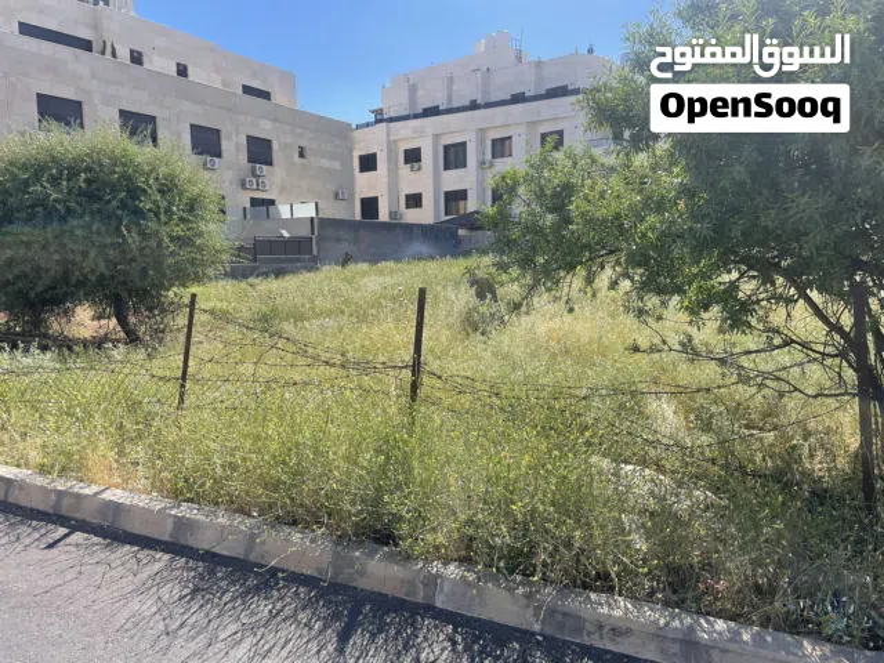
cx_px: 442
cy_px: 332
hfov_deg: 67.3
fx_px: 664
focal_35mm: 26
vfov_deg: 53.1
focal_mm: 4.2
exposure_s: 1/1916
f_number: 1.6
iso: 32
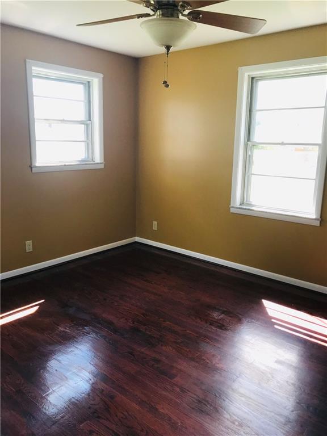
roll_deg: -1.4
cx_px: 164
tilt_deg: -13.5
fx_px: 353
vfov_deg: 63.4
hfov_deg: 49.7
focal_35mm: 28
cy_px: 218
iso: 40
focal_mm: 3.99
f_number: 1.8
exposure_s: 1/120
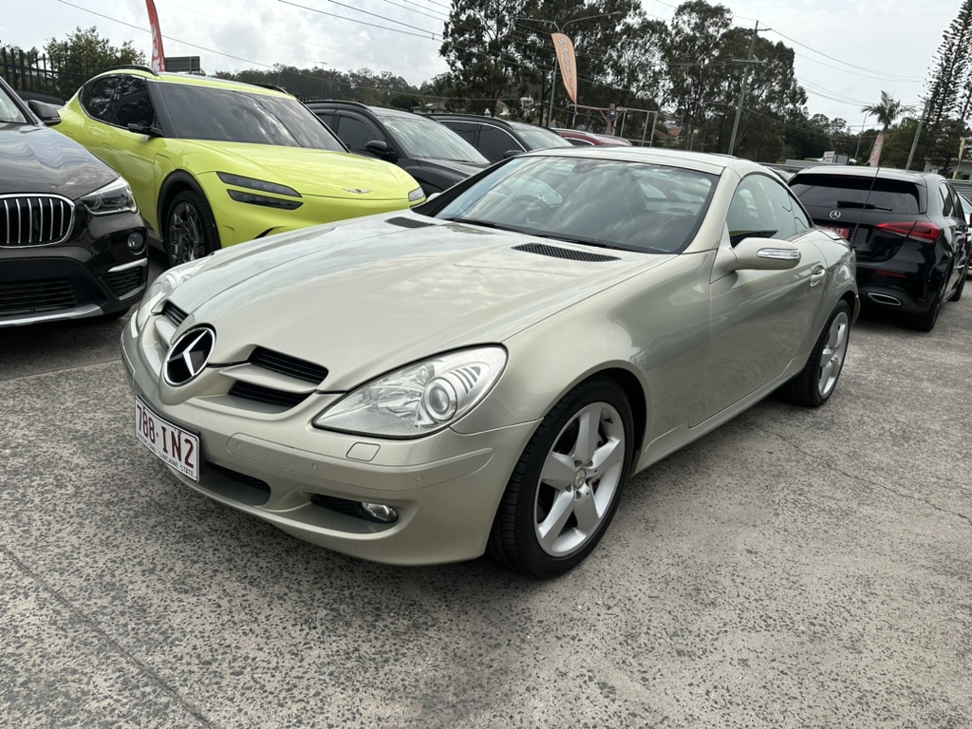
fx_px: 674
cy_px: 364
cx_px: 486
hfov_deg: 71.6
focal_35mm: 24
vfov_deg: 56.8
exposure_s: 1/4545
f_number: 1.78
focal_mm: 6.86
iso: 80
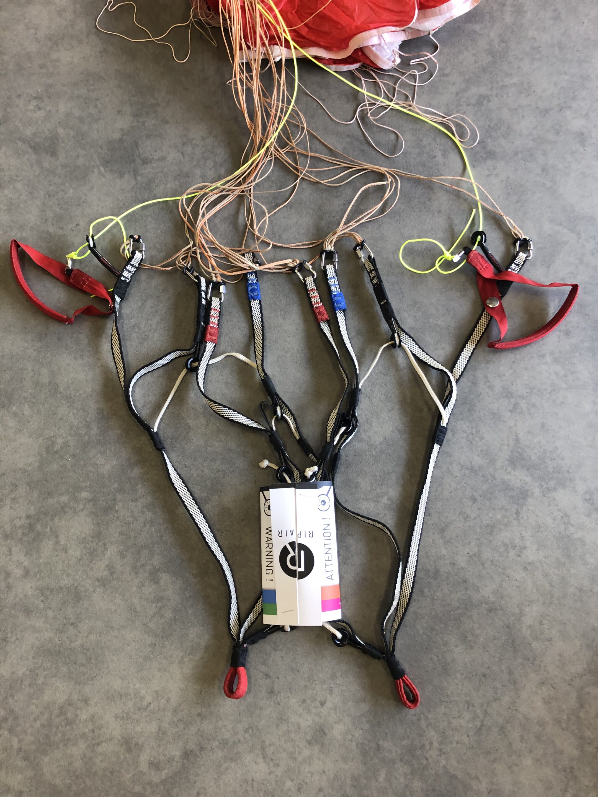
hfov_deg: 49.7
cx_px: 299
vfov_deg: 63.4
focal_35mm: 28
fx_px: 645
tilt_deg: -75.7
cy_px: 398
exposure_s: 1/25
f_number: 1.8
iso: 32
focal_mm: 3.99
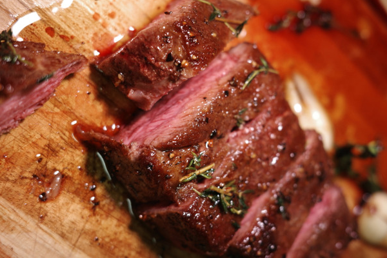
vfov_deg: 26.9
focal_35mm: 50
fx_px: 537
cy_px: 103
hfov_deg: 39.5
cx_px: 230
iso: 500
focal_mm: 26
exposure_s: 1/40
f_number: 2.8
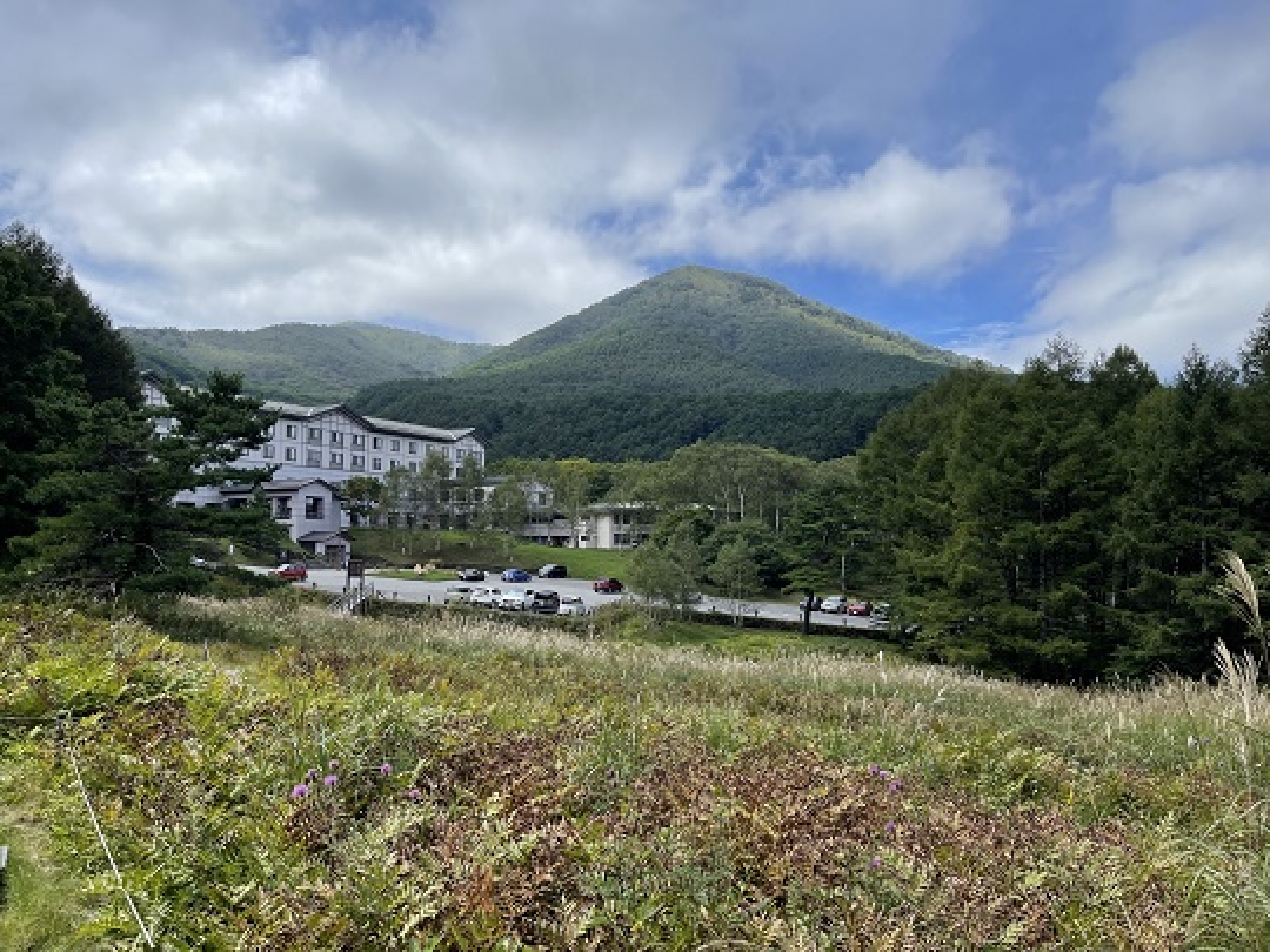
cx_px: 635
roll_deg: -0.6
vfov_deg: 53.1
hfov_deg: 67.3
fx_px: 954
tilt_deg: +4.5
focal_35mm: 26
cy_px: 476
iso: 32
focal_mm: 5.1
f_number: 1.6
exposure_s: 1/3788
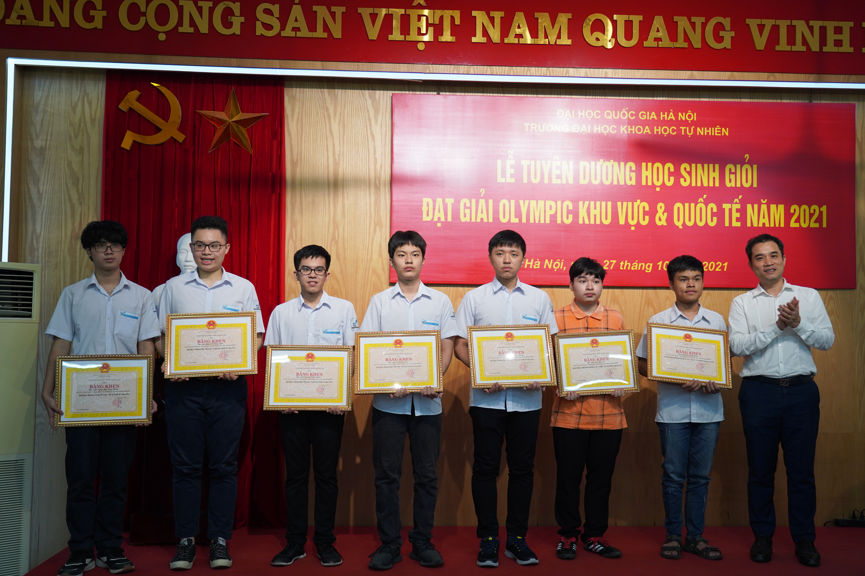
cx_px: 432
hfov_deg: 53.1
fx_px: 865
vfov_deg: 36.9
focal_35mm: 36
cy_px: 288
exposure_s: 1/160
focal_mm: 36
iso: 640
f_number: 4
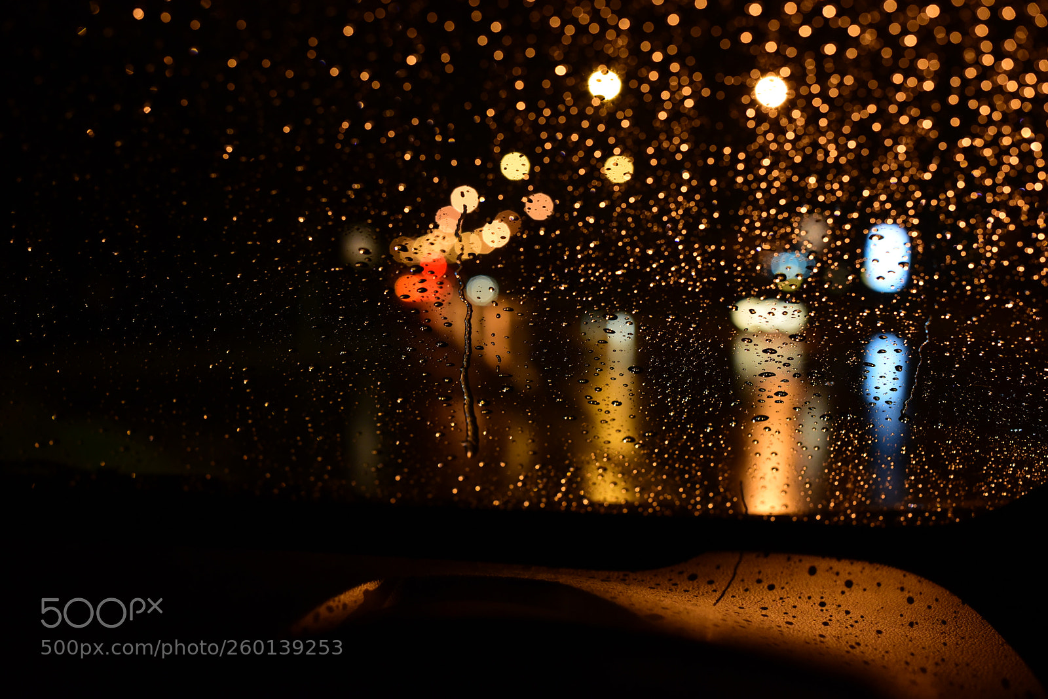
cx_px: 524
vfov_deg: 27.0
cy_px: 350
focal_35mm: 50
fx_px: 1456
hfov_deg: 39.6
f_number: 4
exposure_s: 1/80
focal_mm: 50
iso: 2500
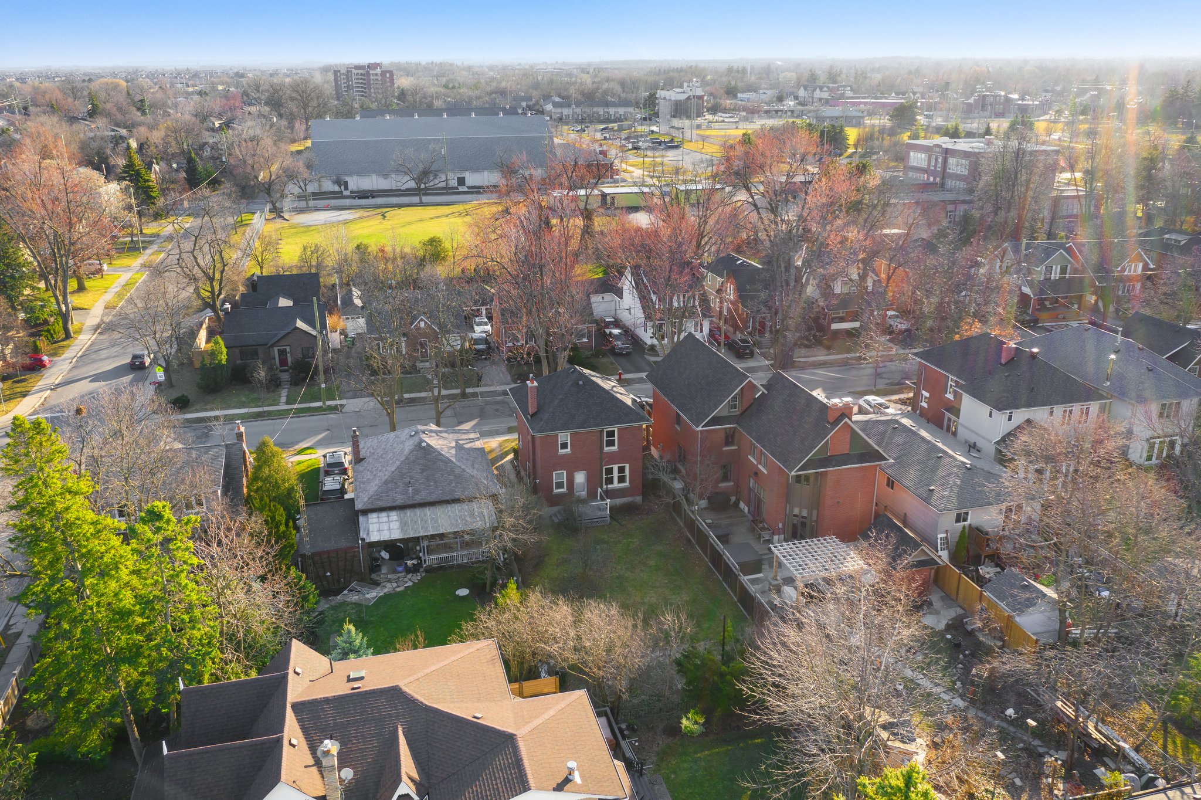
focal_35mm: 28
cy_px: 400
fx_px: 934
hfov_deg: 65.5
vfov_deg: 46.4
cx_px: 600
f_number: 4.5
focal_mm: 10.26
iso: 100
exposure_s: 1/200
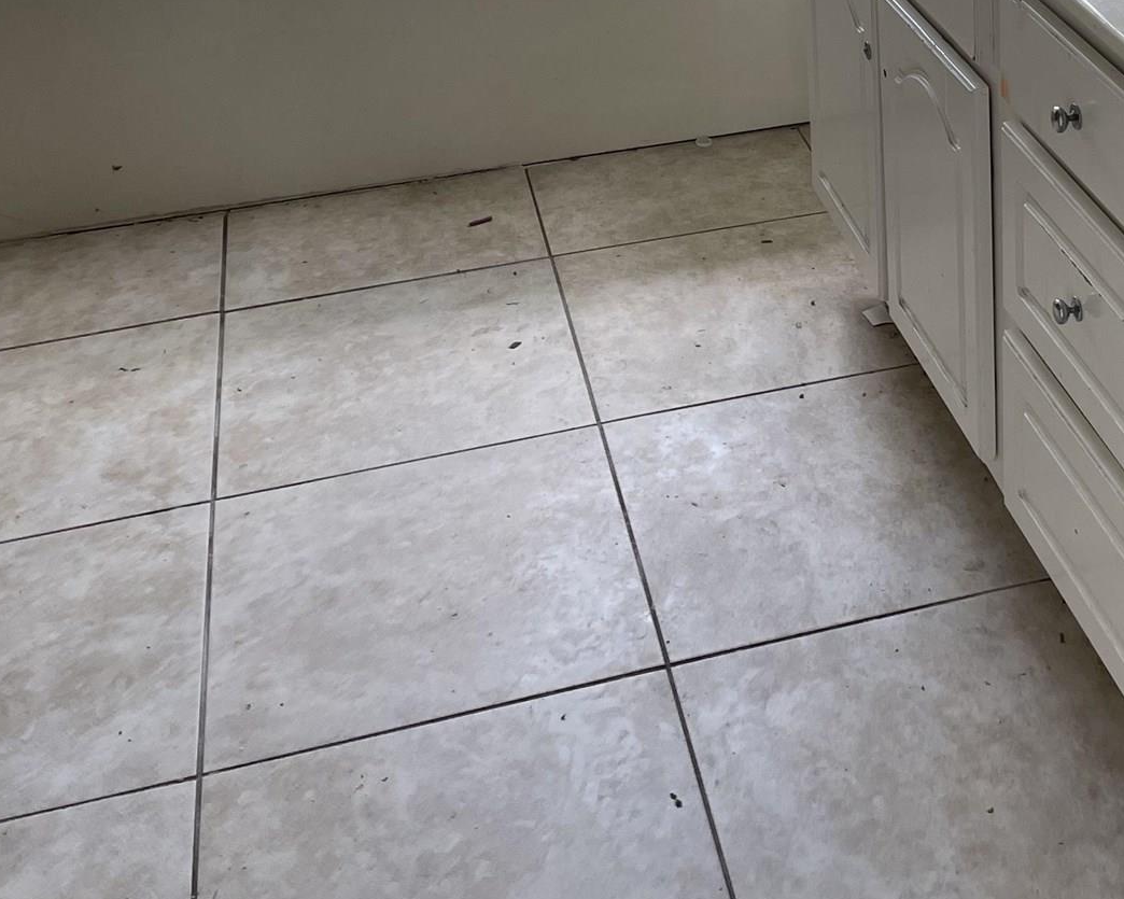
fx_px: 1863
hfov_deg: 32.7
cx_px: 885
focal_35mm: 56
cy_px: -41
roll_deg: +1.4
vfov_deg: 25.5
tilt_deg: -18.0
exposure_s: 1/121
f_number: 1.6
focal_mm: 4.2
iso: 64
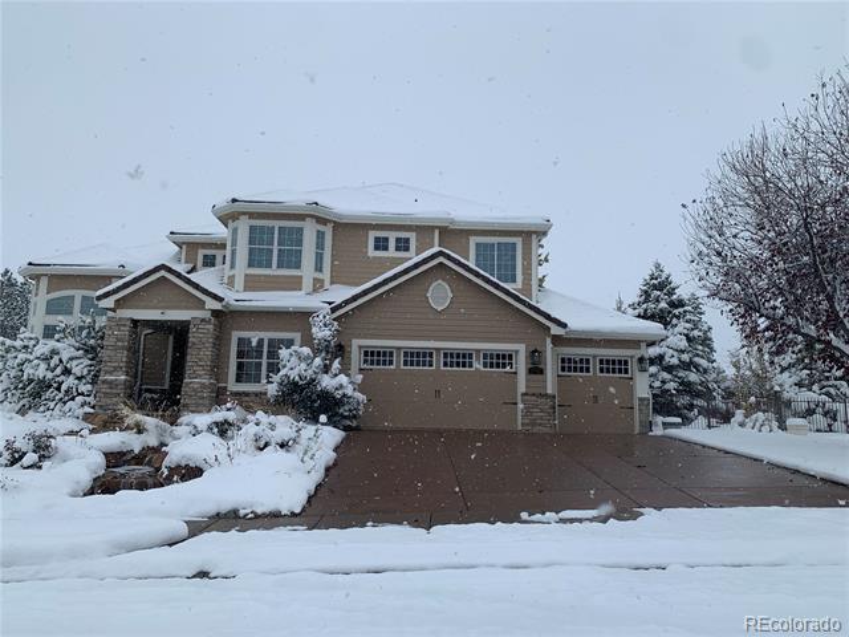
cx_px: 424
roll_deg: -1.9
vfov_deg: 53.1
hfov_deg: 67.3
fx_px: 638
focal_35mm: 26
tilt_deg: +8.2
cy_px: 318
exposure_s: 1/3185
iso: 25
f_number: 1.8
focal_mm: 4.25
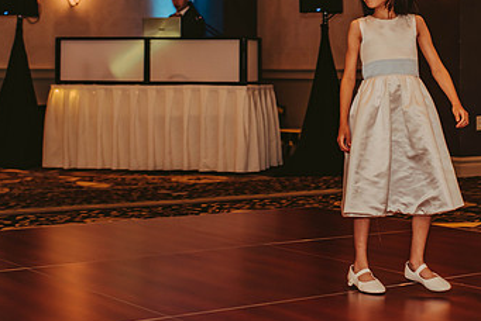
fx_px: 1137
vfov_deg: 16.0
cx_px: 344
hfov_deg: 23.7
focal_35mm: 85
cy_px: 60
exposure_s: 1/125
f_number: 2.5
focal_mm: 50
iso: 800
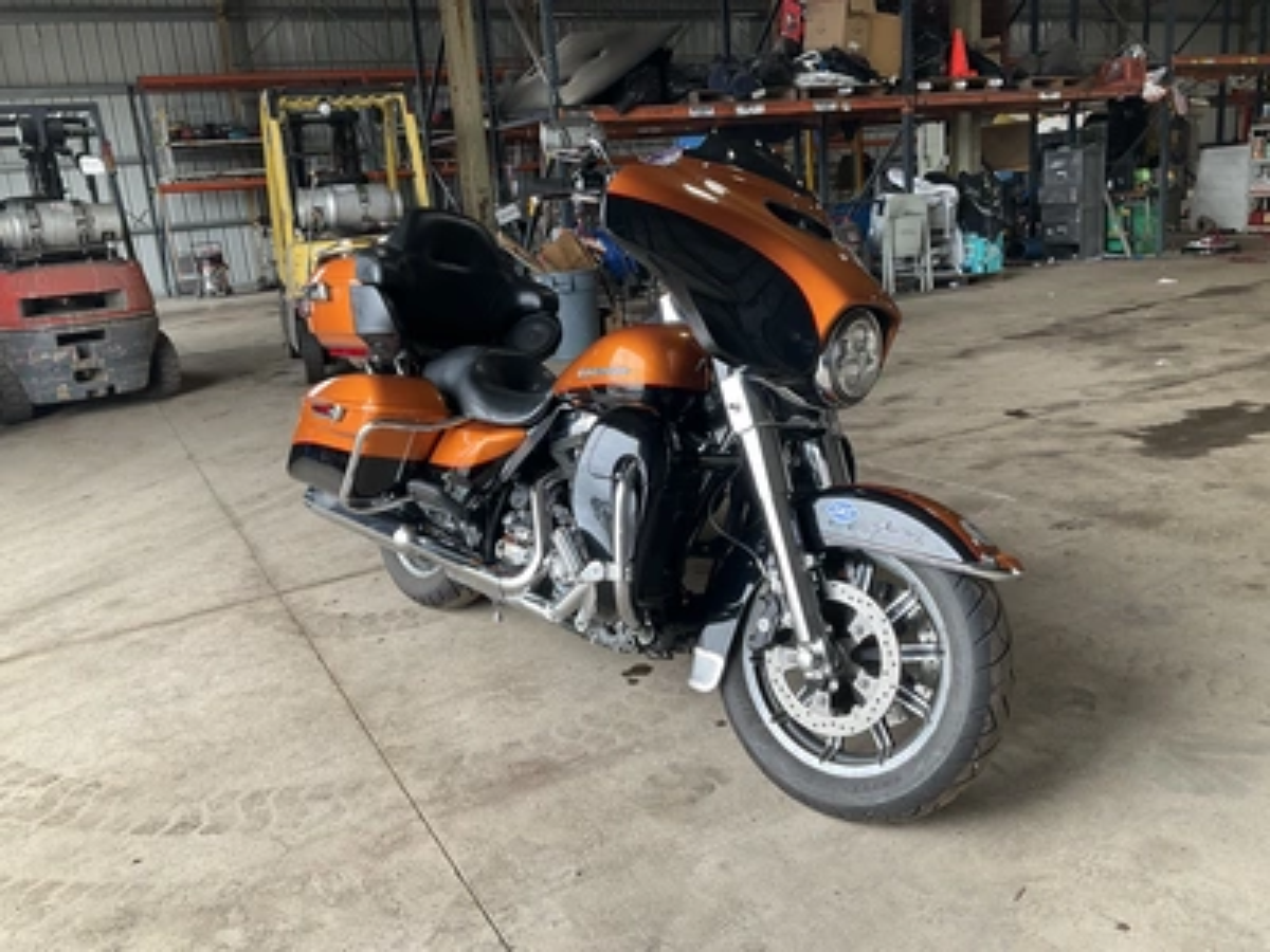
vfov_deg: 48.2
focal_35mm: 29
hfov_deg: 61.7
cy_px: 476
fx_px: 1064
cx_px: 635
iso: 32
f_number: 1.8
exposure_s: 1/122
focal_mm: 3
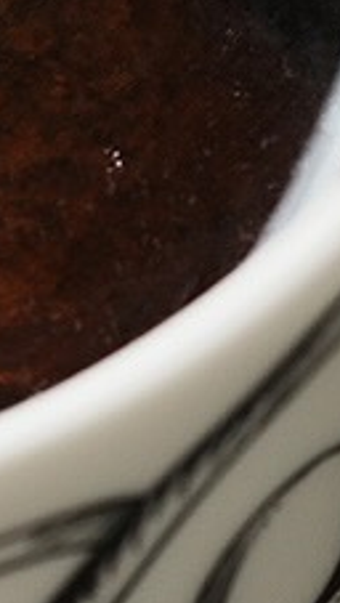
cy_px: -598
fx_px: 7839
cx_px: 247
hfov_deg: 2.5
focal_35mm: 490
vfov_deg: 4.3
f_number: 6.3
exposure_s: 1/50
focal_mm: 50
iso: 250
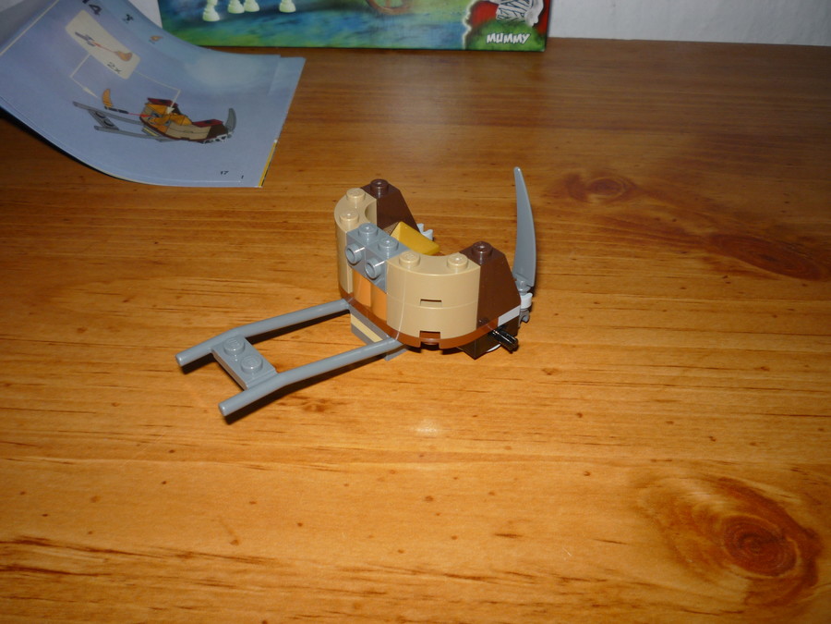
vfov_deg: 44.2
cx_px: 416
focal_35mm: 32
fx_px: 768
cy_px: 312
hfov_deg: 56.8
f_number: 4
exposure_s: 1/30
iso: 100
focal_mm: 5.2
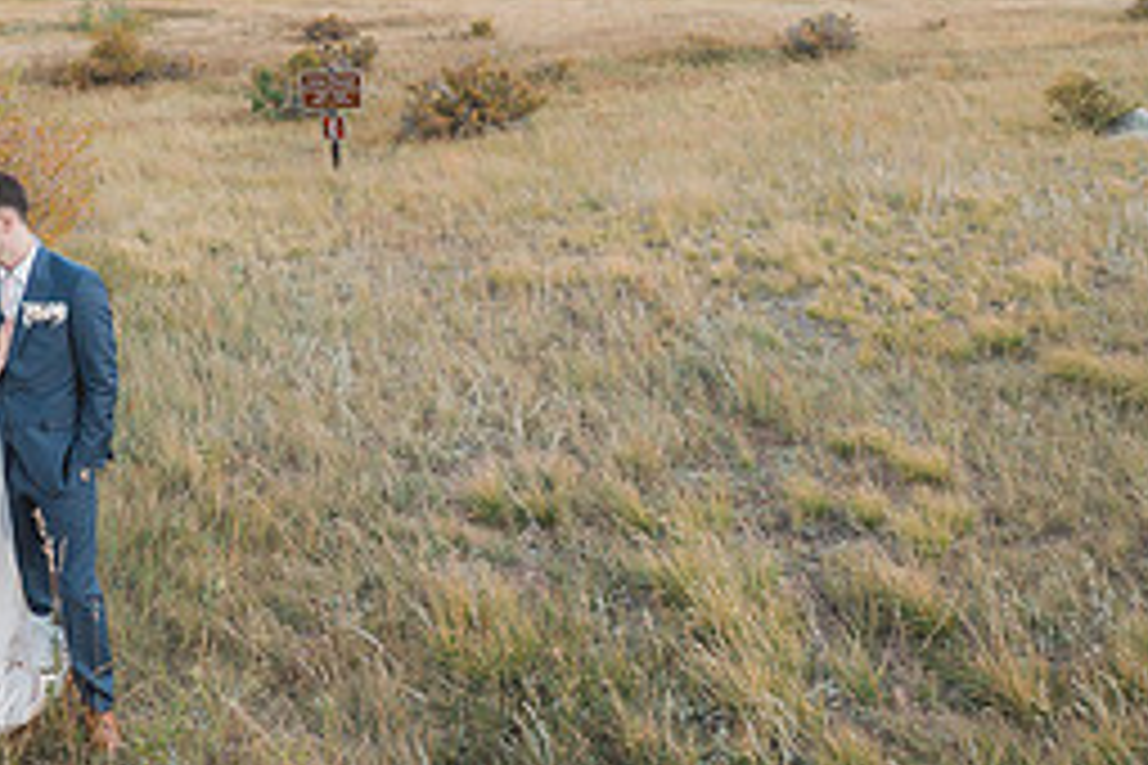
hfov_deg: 46.0
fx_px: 1339
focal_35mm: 42
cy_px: 56
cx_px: 432
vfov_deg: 30.3
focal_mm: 18
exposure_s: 1/200
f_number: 2.8
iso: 400
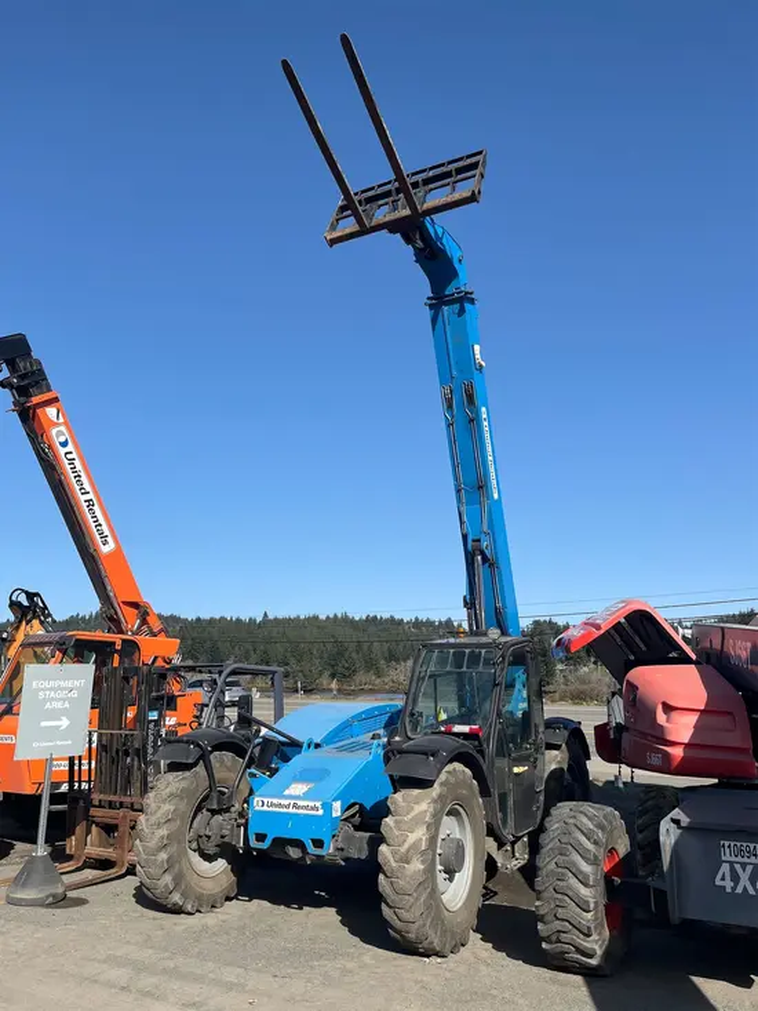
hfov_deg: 53.1
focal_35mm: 26
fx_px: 759
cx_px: 379
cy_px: 506
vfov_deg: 67.3
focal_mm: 5.1
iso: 50
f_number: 1.6
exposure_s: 1/3745
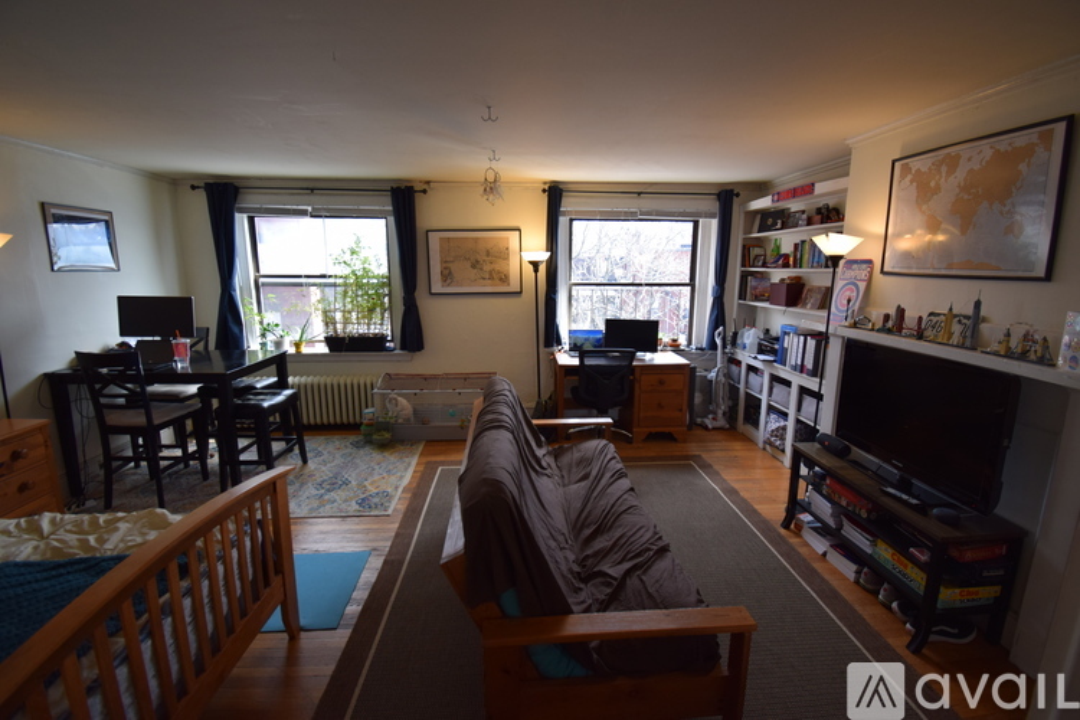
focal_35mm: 15
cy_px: 360
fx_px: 450
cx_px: 540
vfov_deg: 77.3
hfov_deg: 100.4
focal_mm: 10
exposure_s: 1/100
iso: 400
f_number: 5
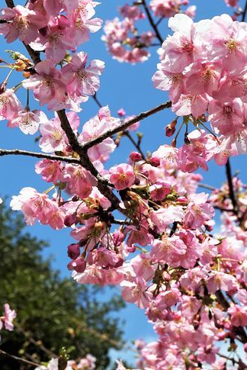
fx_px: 976
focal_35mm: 95
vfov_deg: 21.2
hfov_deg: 14.4
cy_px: 82
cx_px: 135
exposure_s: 1/400
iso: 100
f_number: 9
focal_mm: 30
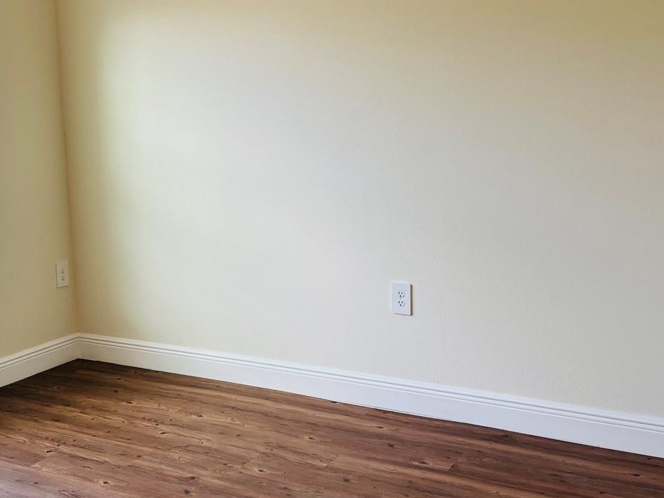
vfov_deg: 31.9
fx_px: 863
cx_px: 188
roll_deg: +3.3
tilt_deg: -4.5
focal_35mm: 45
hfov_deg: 41.2
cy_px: 167
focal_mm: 5.1
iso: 50
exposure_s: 1/120
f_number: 1.6
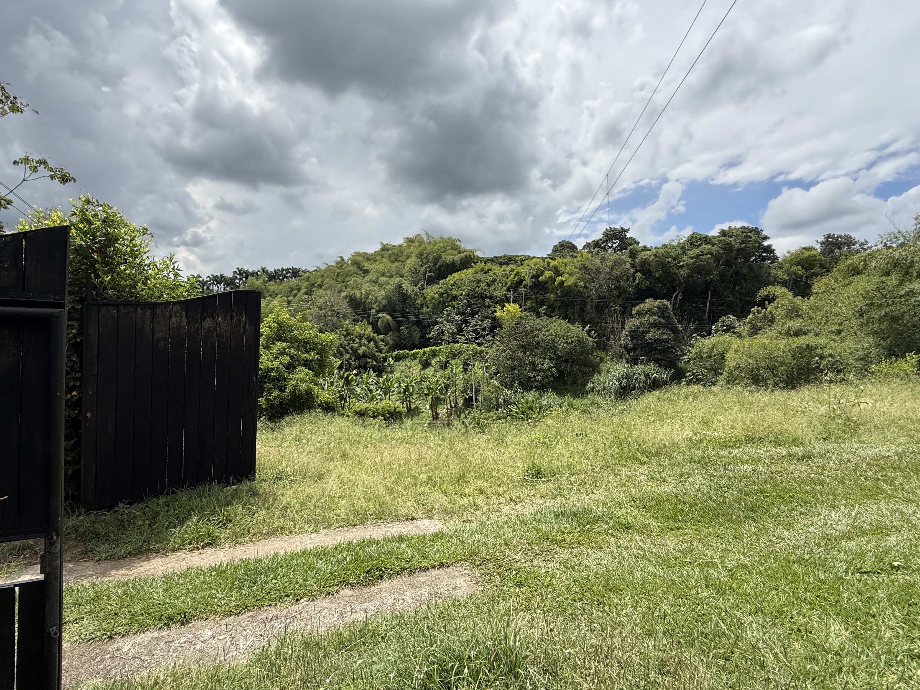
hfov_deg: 90.8
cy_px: 337
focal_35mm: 17
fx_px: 452
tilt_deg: -1.0
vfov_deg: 74.7
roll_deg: -1.7
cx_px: 421
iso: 50
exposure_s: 1/2024
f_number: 2.2
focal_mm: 2.22
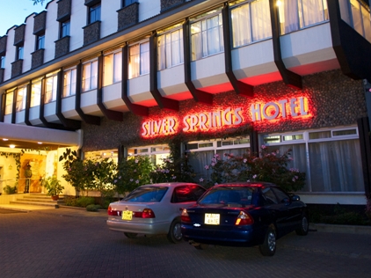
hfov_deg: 51.6
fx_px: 375
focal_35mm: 35
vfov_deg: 40.3
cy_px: 99
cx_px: 120
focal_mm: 24
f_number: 2.8
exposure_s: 1/10
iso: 2500
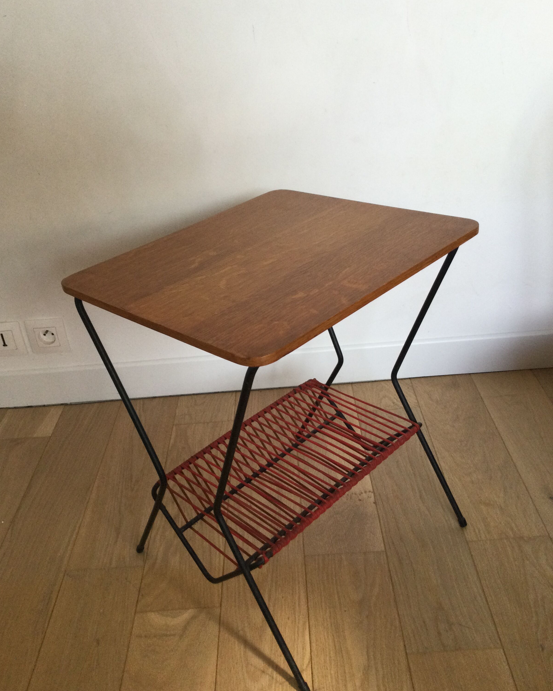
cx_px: 271
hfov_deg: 44.5
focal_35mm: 33
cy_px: 339
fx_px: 675
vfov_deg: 54.2
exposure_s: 1/33
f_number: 2.4
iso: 40
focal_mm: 3.3
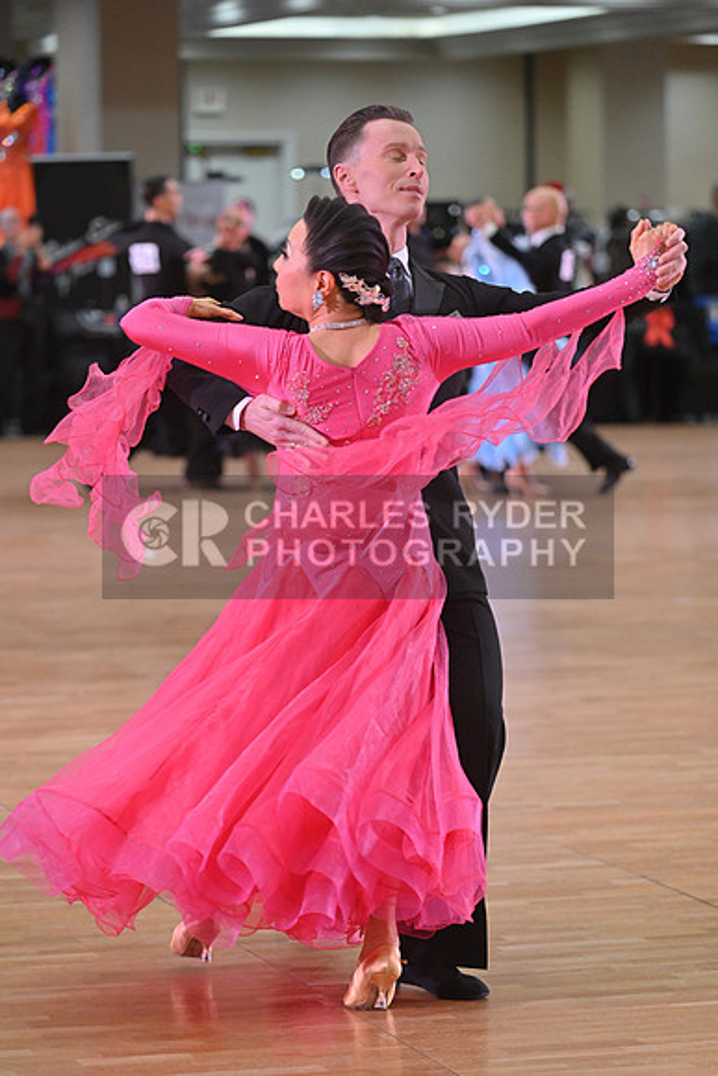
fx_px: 4036
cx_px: 359
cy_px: 538
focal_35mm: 135
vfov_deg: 15.2
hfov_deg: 10.2
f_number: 4.5
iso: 2500
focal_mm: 135
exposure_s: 1/400
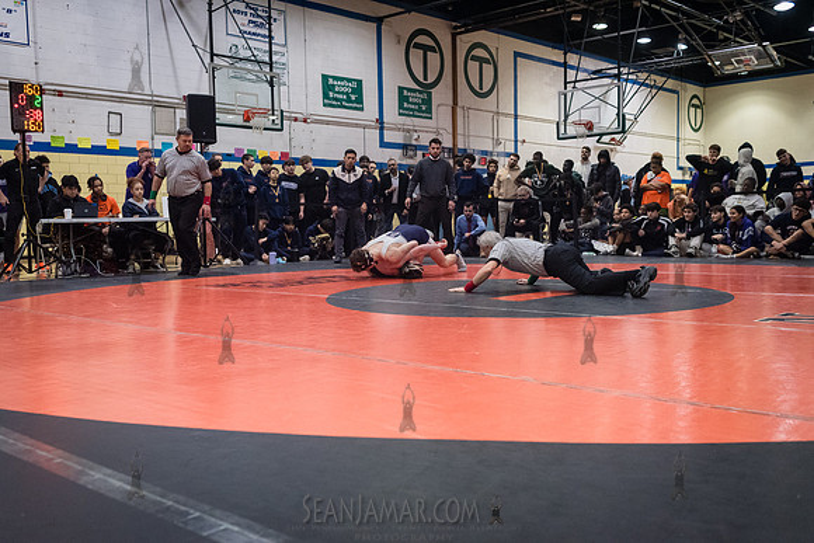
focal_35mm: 35
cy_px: 272
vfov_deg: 37.9
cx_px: 407
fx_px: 792
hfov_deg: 54.4
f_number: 4
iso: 8000
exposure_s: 1/400
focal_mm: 35
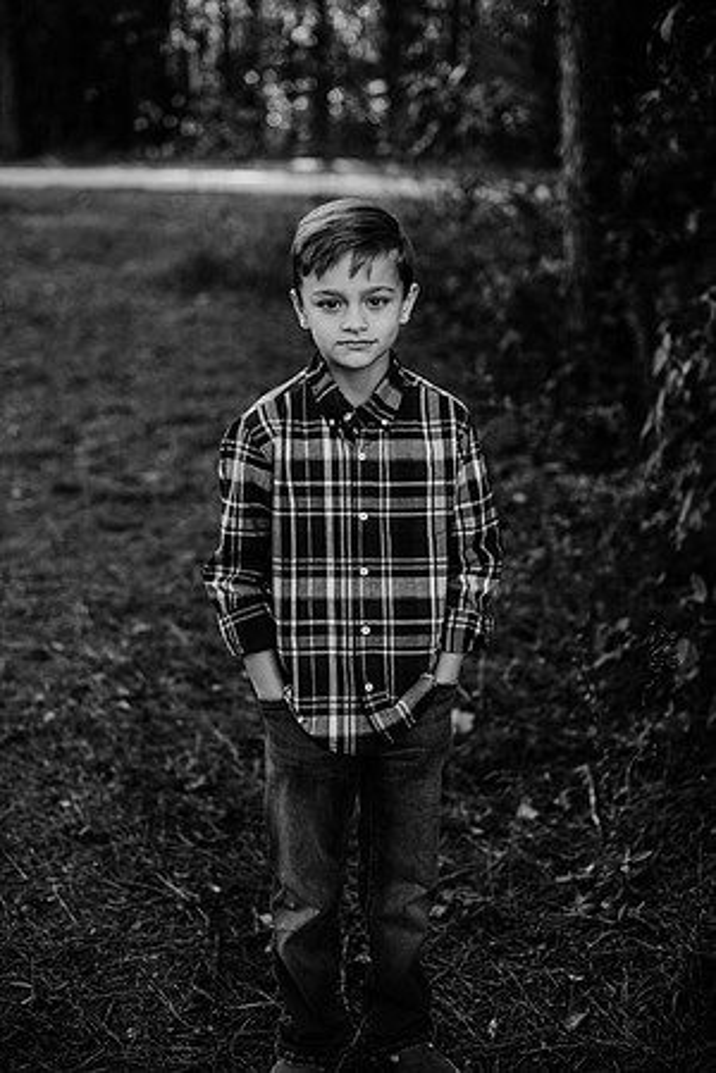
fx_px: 1492
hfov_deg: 27.0
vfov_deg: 39.6
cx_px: 358
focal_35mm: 50
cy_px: 536
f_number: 2.5
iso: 320
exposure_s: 1/1000
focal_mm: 50
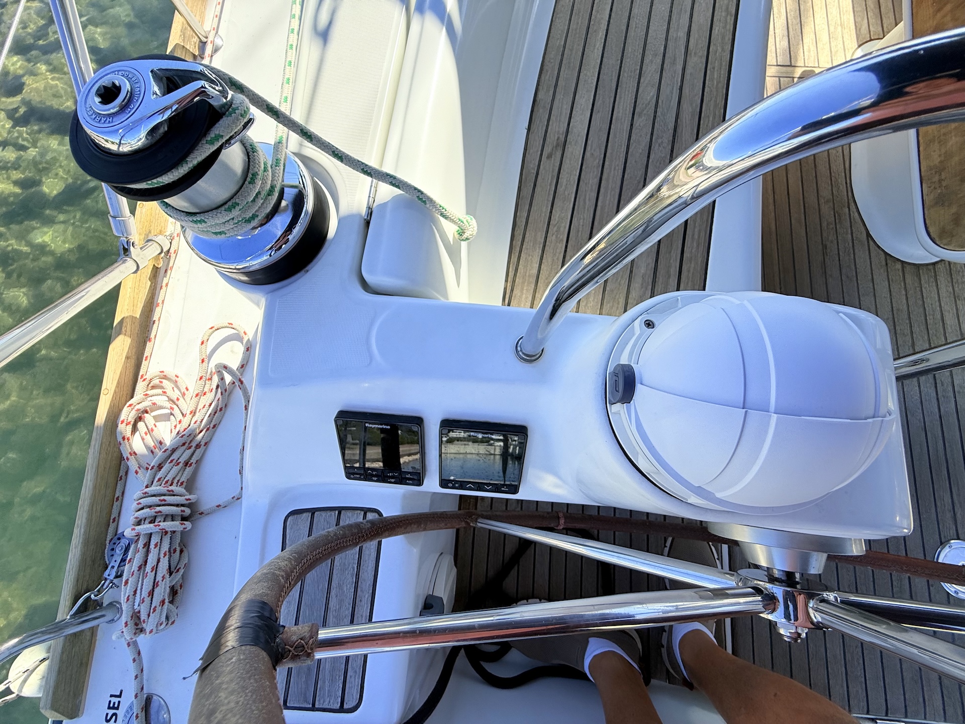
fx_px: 390
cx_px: 482
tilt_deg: -76.3
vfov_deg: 85.7
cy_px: 362
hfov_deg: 102.1
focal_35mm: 14
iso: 64
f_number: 2.2
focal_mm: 2.22
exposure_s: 1/1125
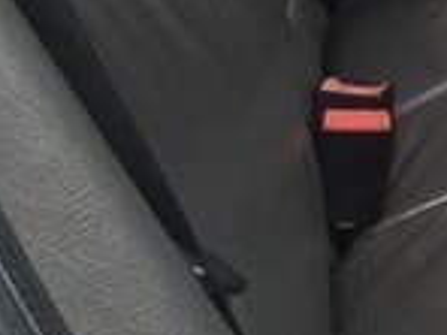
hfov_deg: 13.5
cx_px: 843
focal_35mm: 129
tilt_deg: -14.6
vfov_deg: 10.7
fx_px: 1666
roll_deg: -5.1
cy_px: -297
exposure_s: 1/33
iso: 125
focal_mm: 4.15
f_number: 2.2
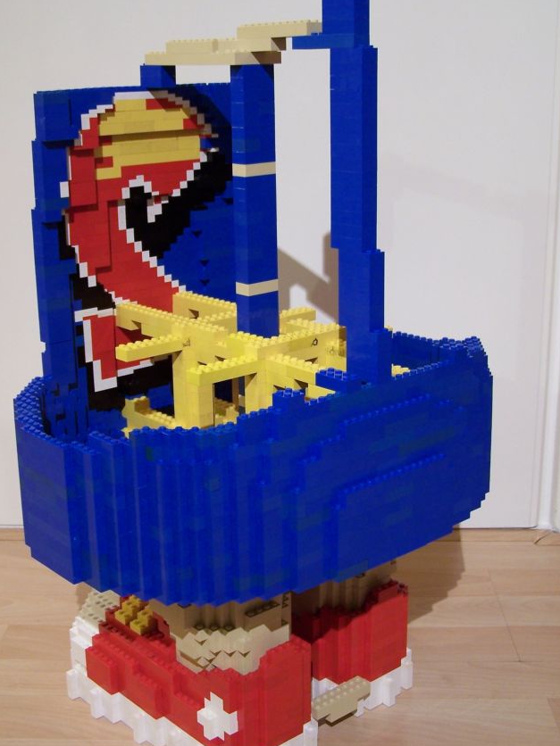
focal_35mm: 49
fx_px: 1057
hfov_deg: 29.6
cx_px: 239
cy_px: 369
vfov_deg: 38.9
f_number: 2.8
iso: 80
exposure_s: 1/2
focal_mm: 6.7
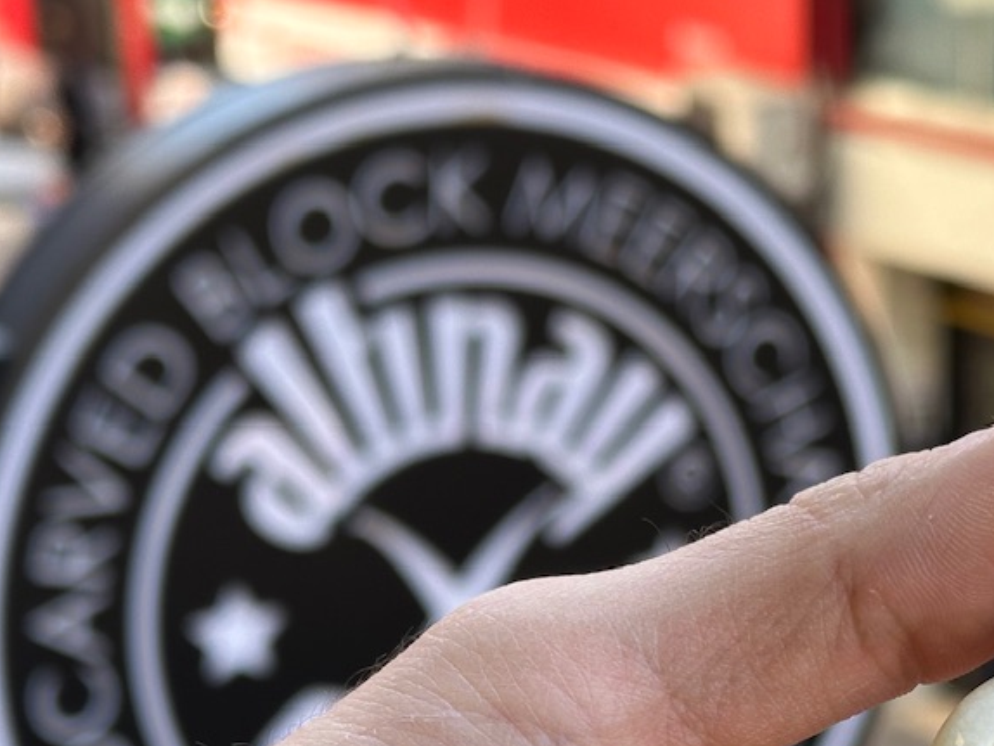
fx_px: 3074
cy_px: 772
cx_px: 729
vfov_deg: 13.6
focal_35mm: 107
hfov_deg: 18.3
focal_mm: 6.86
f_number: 1.78
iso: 64
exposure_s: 1/310
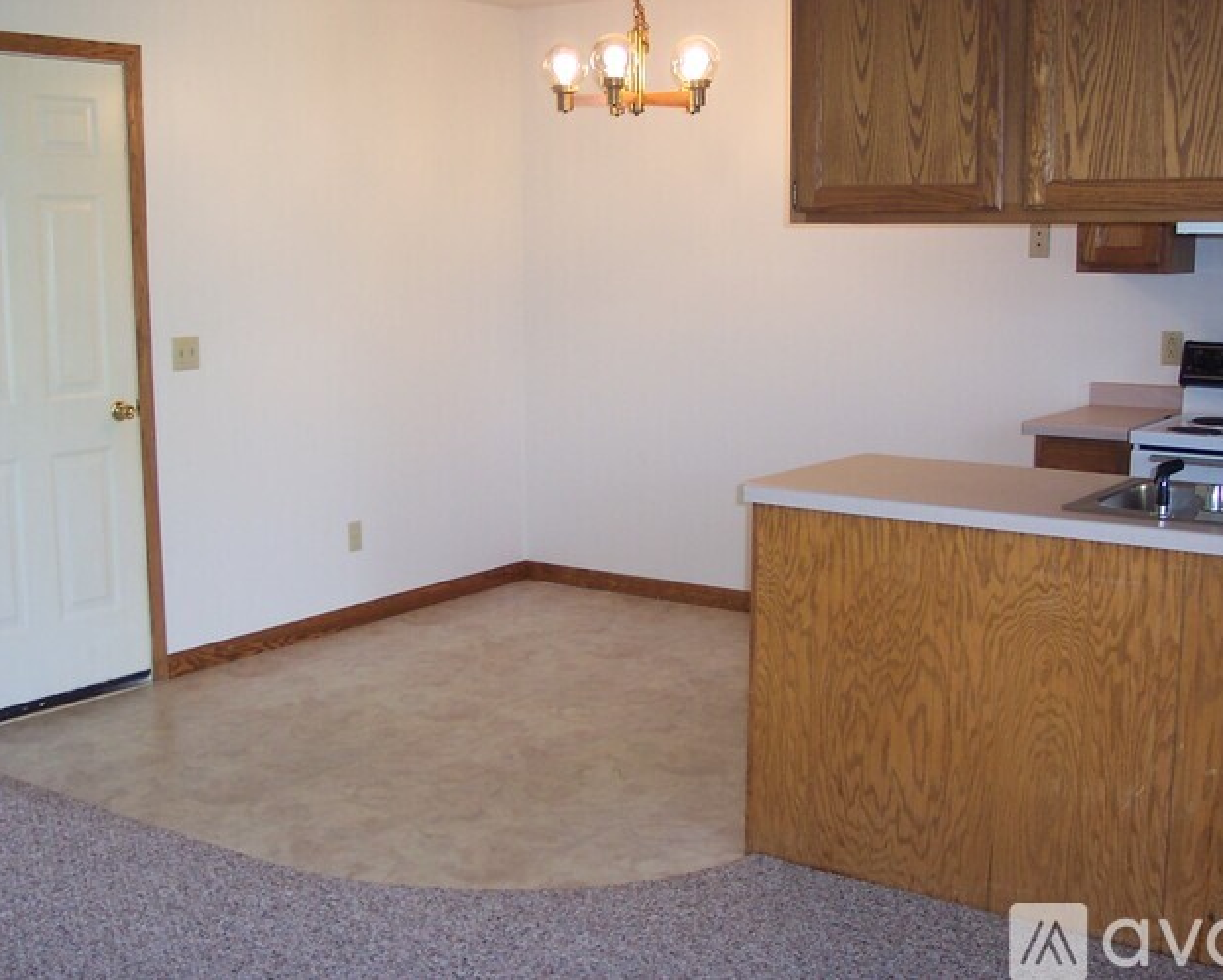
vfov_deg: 34.9
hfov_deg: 42.9
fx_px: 1557
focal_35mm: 43
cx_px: 590
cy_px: 490
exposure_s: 1/60
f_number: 2.8
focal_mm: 8
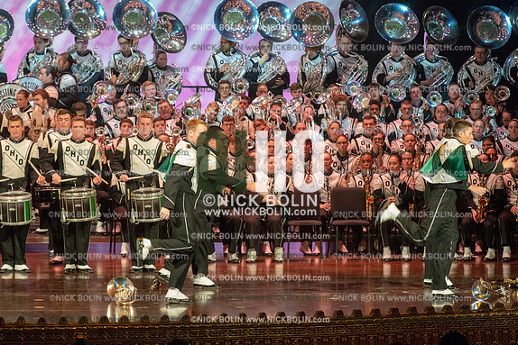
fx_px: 2835
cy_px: 173
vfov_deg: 7.0
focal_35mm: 197
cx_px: 260
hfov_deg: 10.4
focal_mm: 195
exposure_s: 1/200
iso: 8000
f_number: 5.6
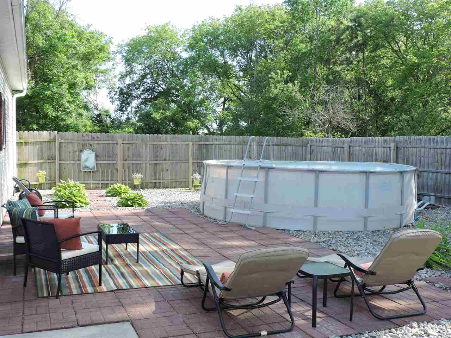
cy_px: 169
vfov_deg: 40.7
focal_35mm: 35
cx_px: 226
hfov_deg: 52.6
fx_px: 456
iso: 100
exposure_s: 1/250
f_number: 3.3
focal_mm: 6.2
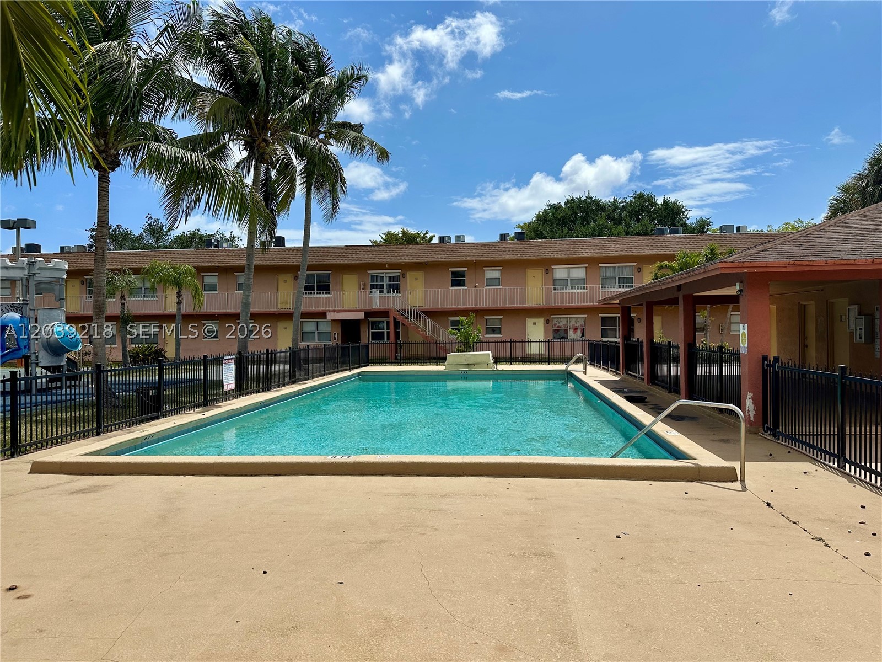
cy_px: 331
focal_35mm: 24
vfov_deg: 56.8
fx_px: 612
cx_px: 441
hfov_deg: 71.6
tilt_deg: -0.4
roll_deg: +0.5
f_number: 1.78
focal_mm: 6.86
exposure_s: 1/7576
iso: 80
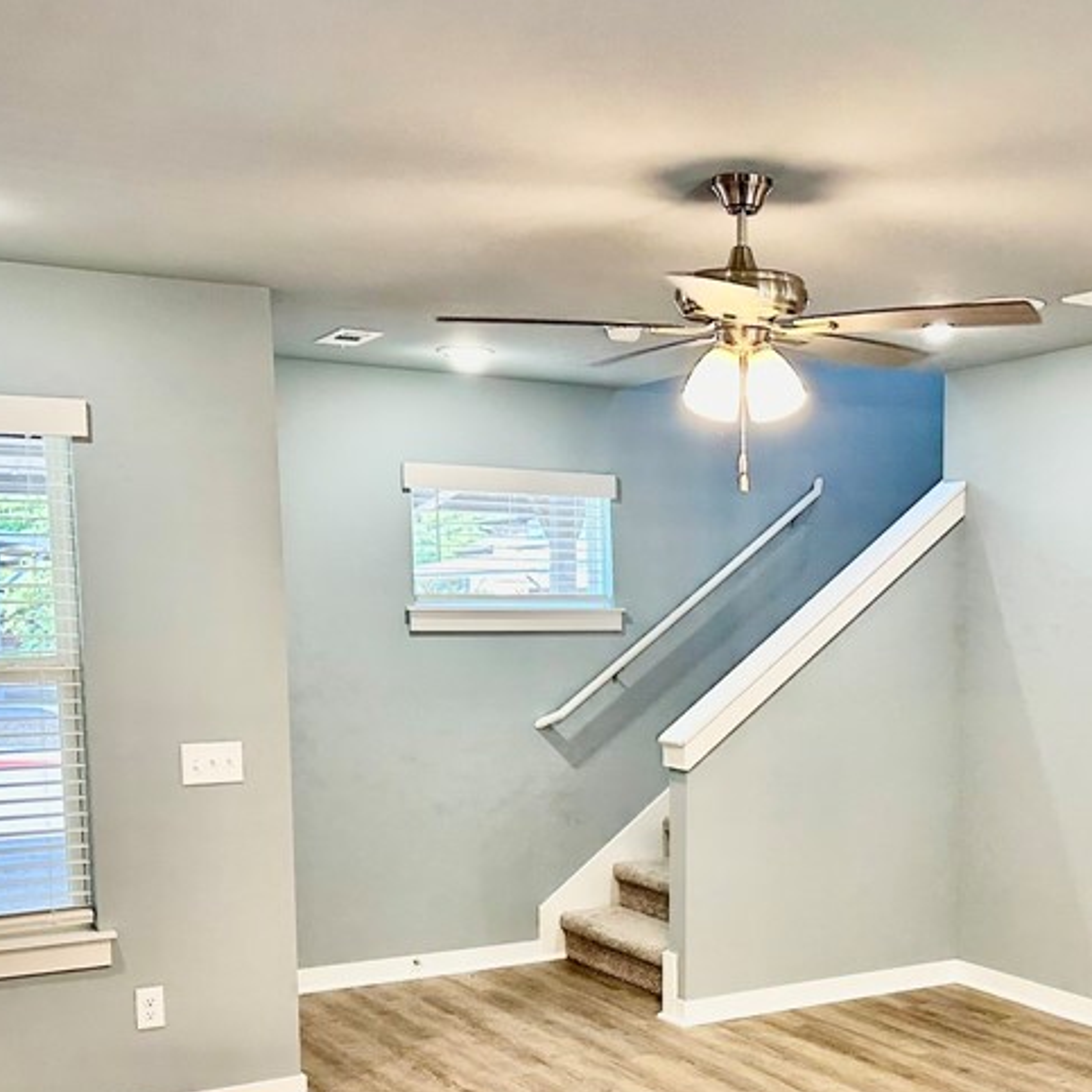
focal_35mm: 45
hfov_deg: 36.8
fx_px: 1606
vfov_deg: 36.8
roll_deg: +0.1
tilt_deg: -5.9
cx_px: 803
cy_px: 794
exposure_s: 1/120
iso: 200
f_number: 1.78
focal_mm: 6.86
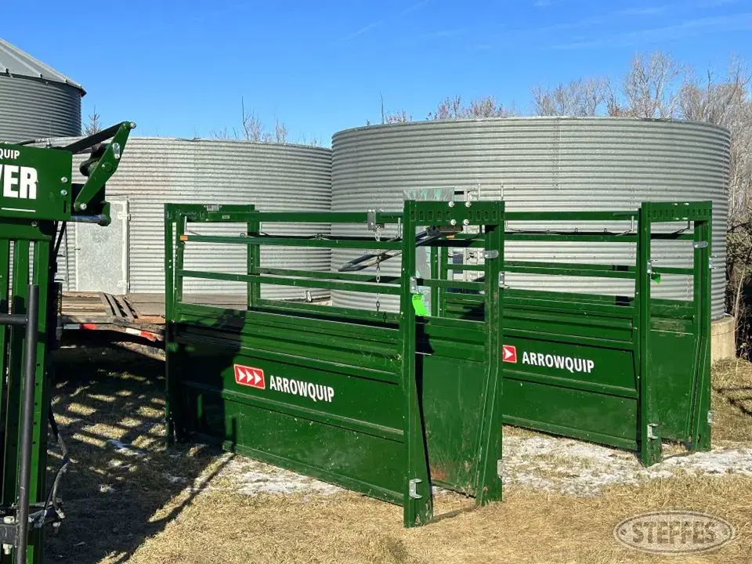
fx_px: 1043
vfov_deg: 30.3
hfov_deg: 39.7
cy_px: 282
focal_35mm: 48
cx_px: 376
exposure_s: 1/3731
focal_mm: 6.86
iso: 64
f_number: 1.78
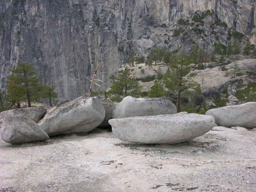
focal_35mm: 35
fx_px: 259
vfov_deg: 40.7
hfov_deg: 52.6
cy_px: 96
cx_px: 128
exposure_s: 1/154
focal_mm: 8.9
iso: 50
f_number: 5
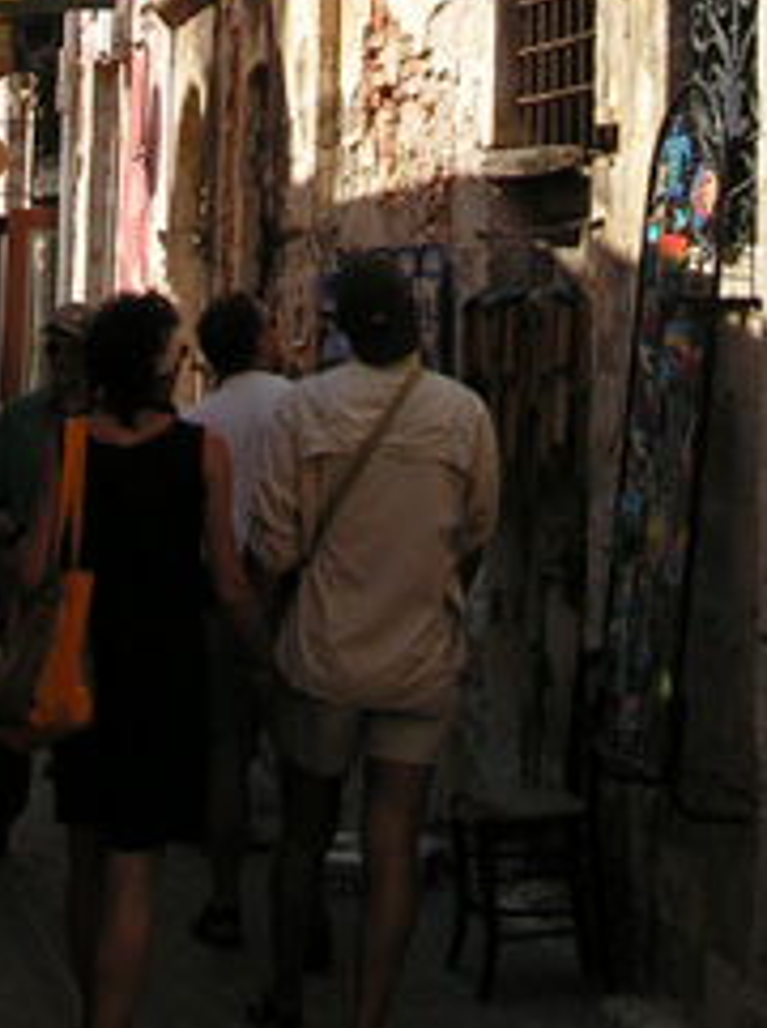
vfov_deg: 16.9
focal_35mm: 112
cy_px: -190
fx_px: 3318
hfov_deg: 13.2
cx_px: 343
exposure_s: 1/400
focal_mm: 6.3
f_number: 5
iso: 50
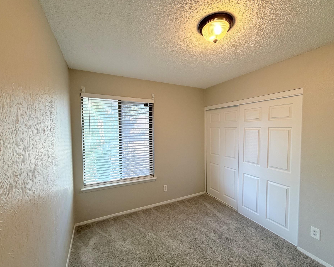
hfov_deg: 96.8
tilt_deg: -3.6
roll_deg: +0.5
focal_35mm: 15
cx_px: 170
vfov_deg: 84.0
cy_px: 136
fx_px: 148
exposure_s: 1/60
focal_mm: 2.22
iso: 200
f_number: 2.2
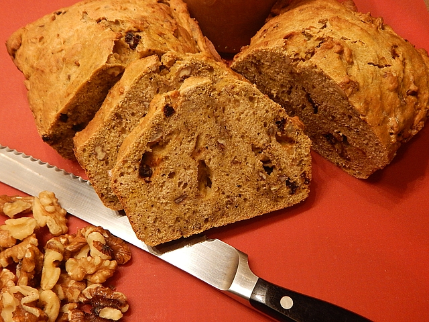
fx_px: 471
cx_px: 214
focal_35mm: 38
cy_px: 161
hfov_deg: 49.0
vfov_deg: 37.7
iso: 400
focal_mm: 6.8
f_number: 3.4
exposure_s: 1/30
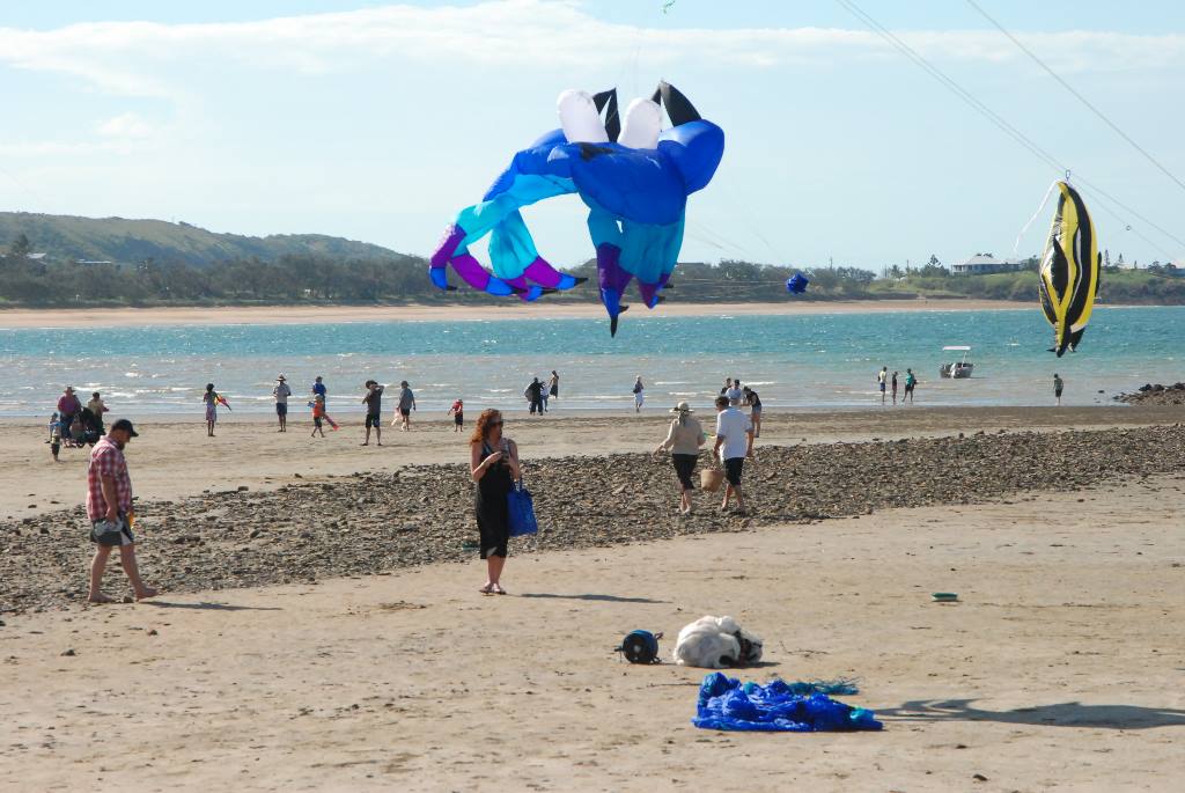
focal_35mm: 123
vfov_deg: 11.2
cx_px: 592
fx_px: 4053
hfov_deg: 16.6
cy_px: 396
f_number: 10
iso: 1000
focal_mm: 82
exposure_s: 1/1600
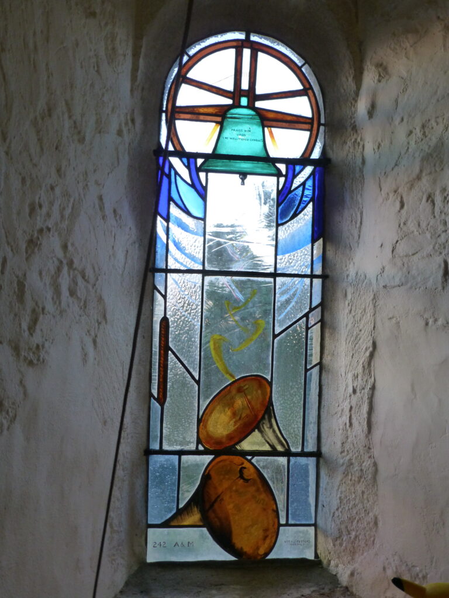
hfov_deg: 36.8
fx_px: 674
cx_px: 224
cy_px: 299
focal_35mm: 39
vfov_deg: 47.9
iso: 320
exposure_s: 1/60
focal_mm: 6.9
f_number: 3.9
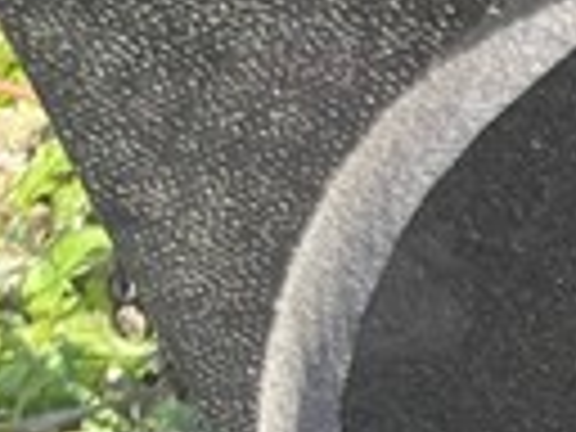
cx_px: 1742
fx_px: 2696
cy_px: 945
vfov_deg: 8.5
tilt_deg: -48.1
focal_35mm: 162
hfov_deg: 9.5
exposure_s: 1/606
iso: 32
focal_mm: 4.2
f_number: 1.6
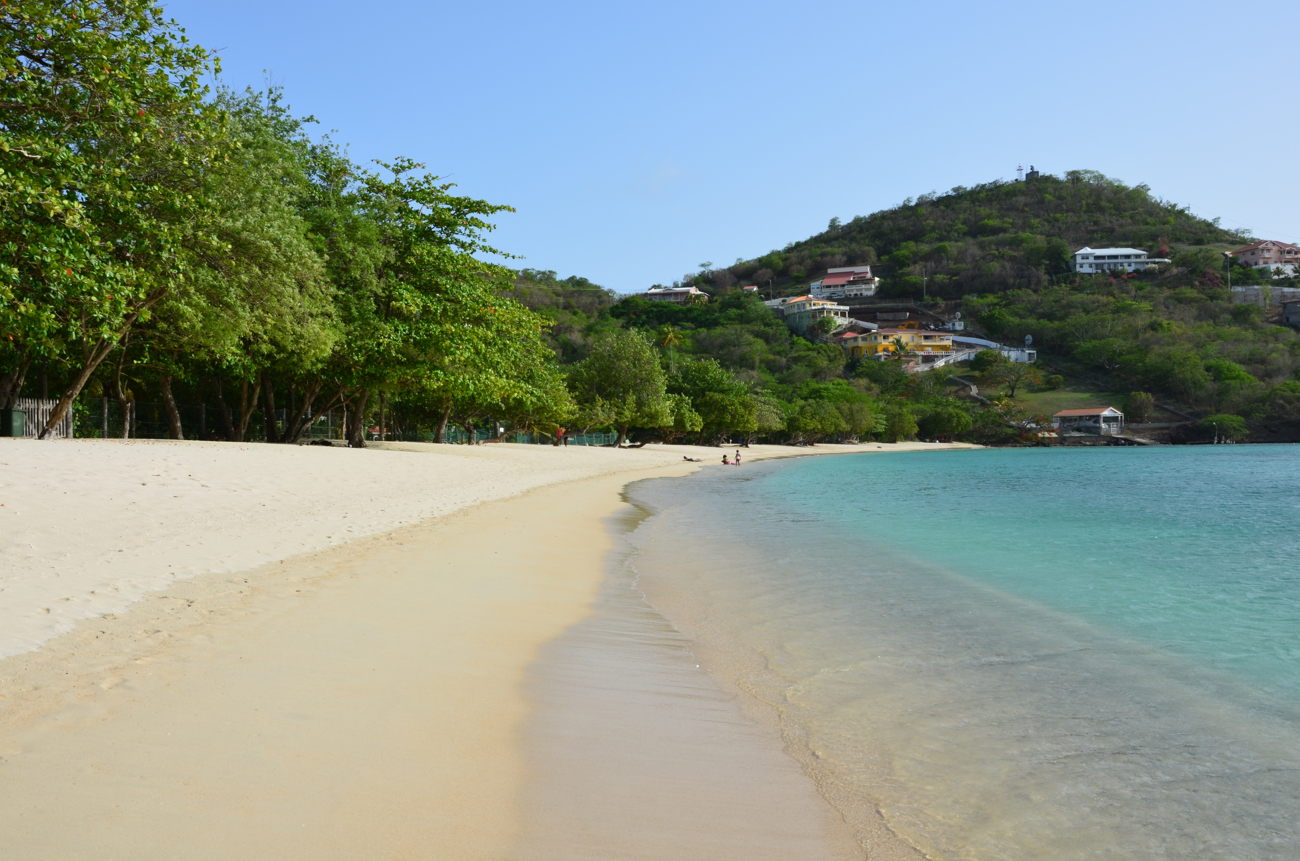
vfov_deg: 39.8
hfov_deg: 57.3
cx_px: 650
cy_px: 430
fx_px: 1189
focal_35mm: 33
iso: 100
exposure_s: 1/125
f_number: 11
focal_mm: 22
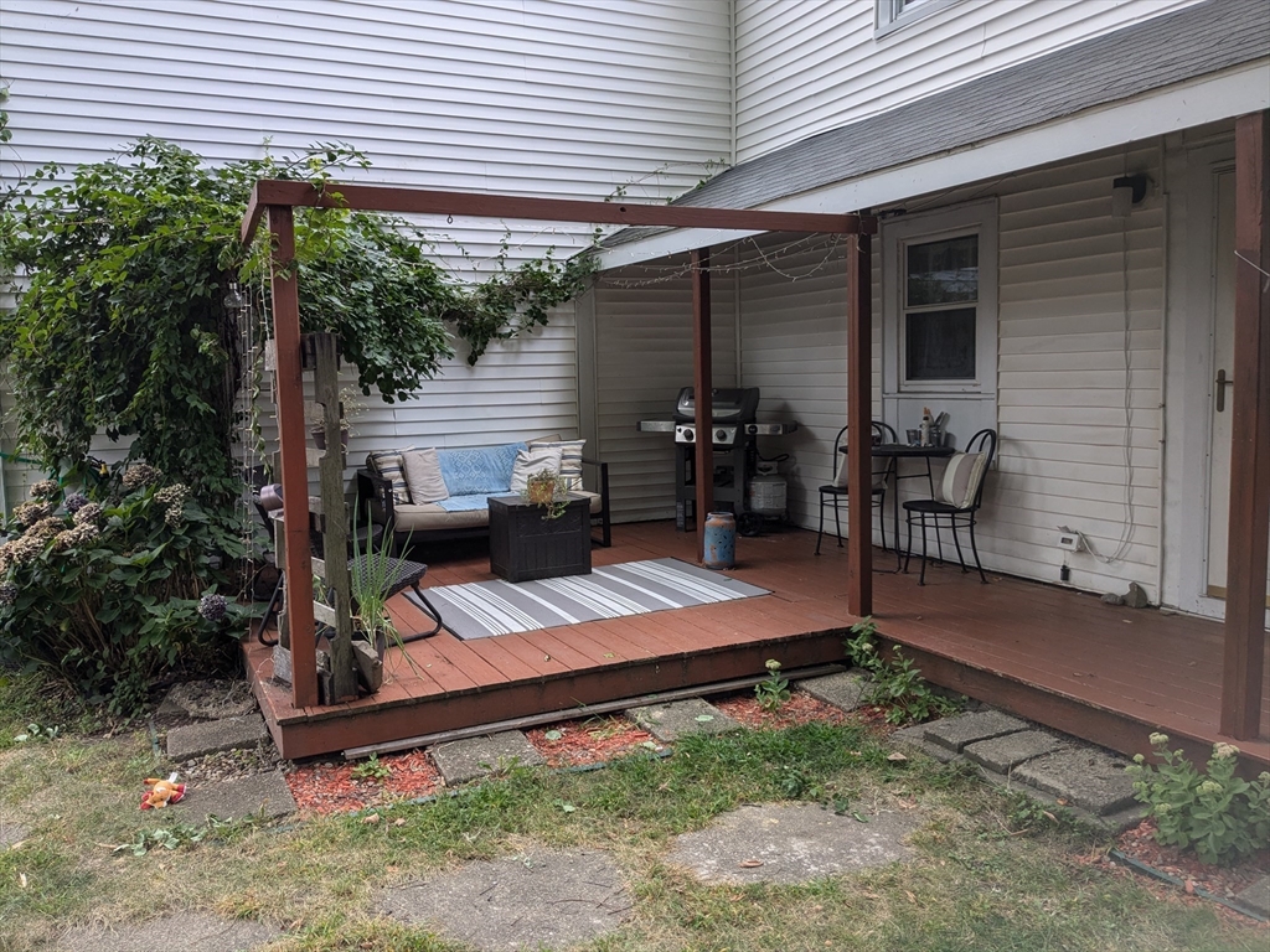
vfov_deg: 51.4
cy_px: 476
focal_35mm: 27
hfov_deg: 65.3
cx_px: 635
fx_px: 991
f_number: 1.73
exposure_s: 1/177
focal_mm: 4.38
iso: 45
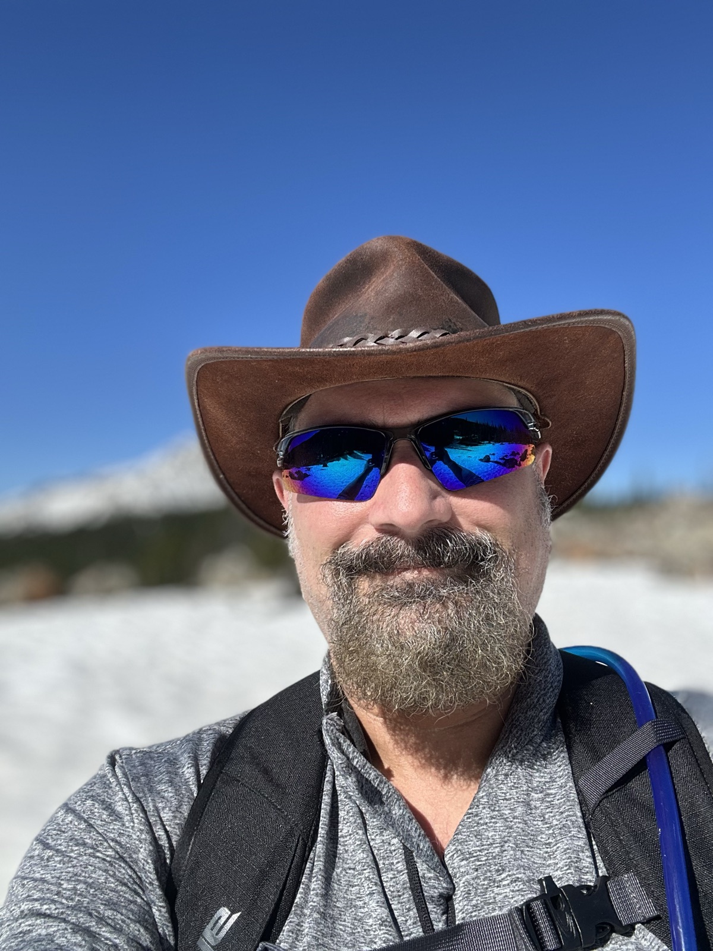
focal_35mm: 30
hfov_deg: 46.8
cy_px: 476
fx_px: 824
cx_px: 356
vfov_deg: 60.0
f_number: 1.9
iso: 25
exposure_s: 1/1225
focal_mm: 2.69
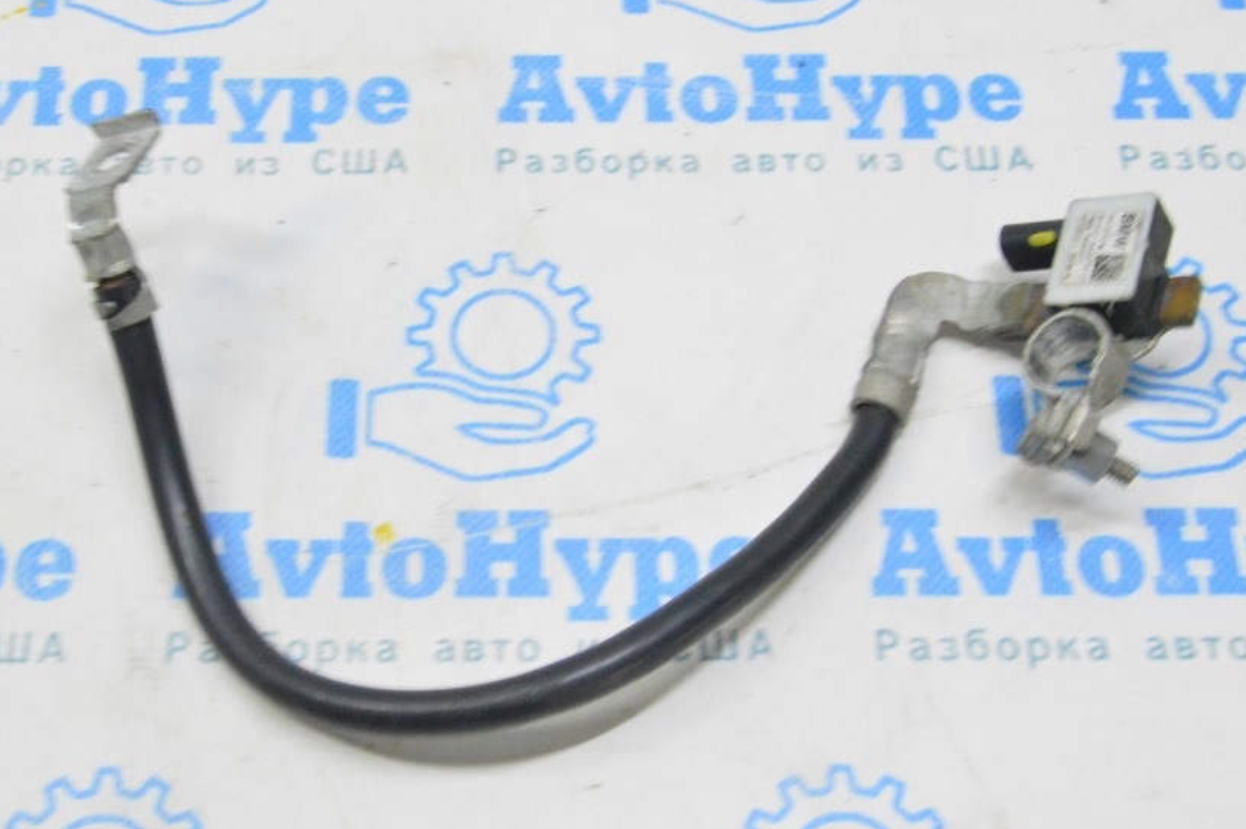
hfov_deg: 34.1
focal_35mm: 59
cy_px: 392
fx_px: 2028
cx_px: 502
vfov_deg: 23.1
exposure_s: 1/20
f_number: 20
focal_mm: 31
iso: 6400
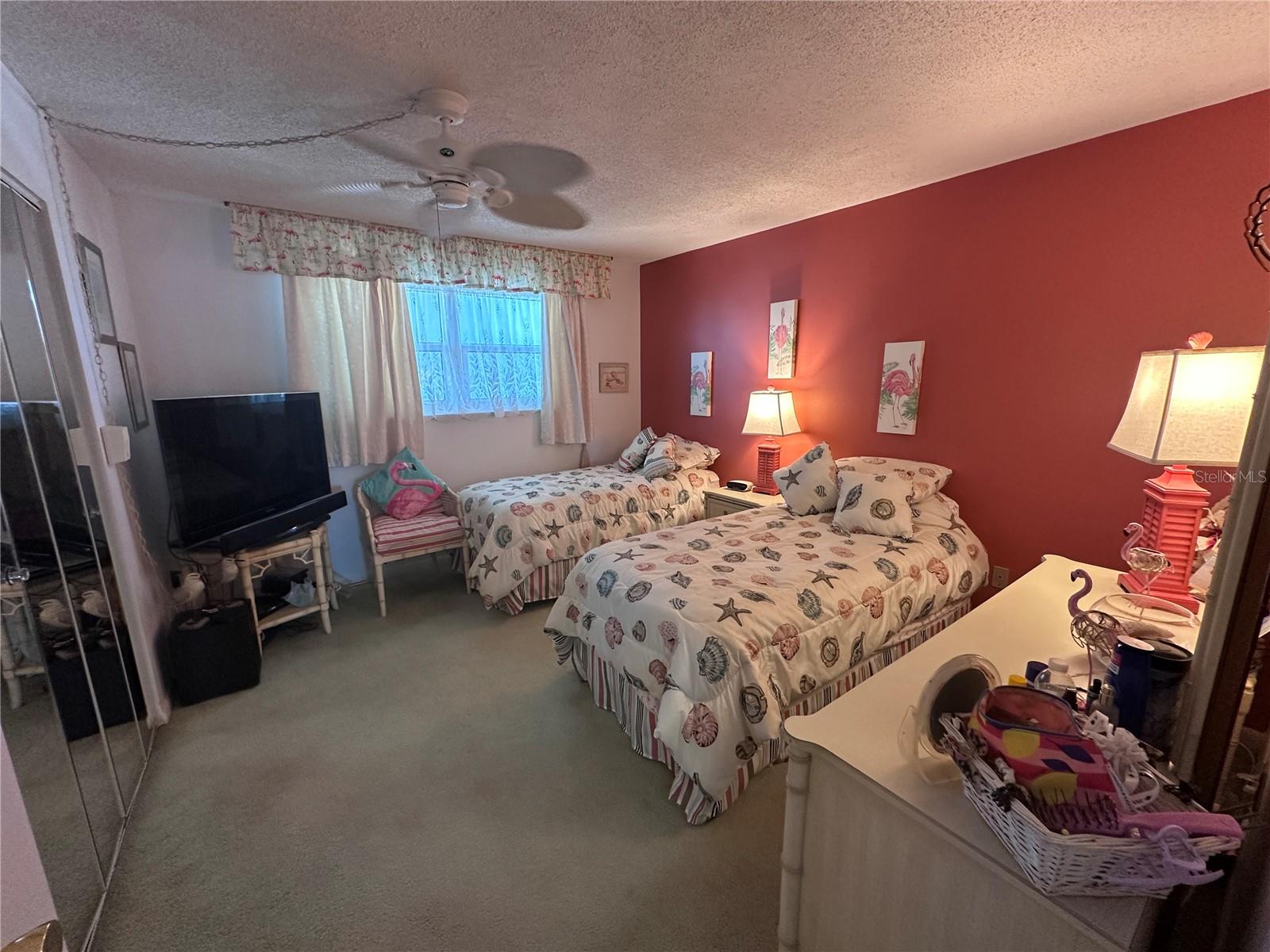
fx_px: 514
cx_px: 635
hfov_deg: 102.1
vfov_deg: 85.7
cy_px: 476
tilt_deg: -11.5
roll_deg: +0.6
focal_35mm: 14
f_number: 2.2
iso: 320
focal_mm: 2.22
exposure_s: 1/60
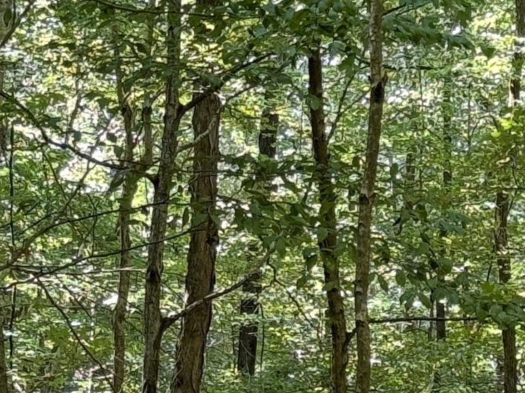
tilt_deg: -7.9
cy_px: 769
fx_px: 3047
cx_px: 514
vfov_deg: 7.1
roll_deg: -1.5
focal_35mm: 201
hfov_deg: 9.8
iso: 100
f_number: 1.78
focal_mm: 6.76
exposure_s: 1/66
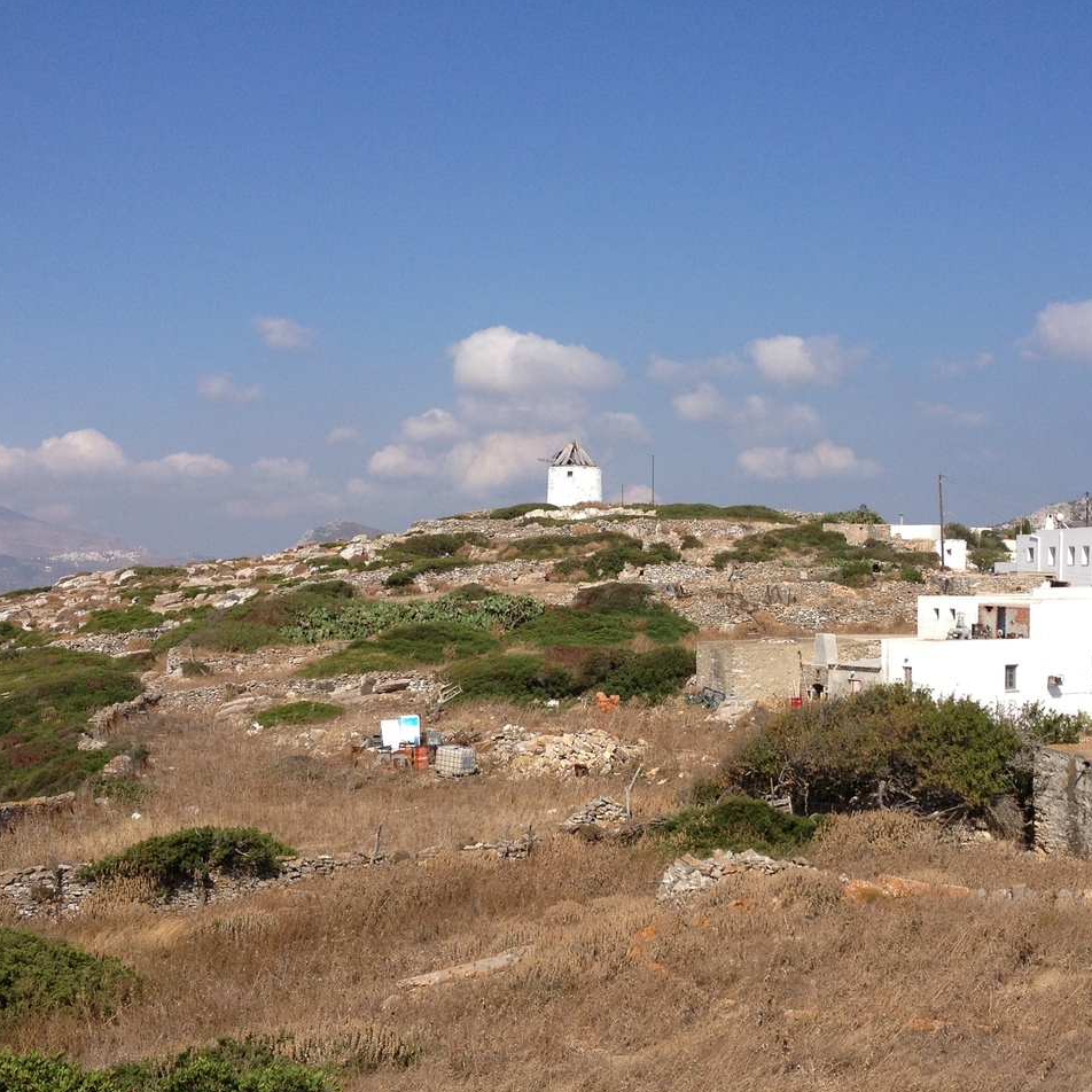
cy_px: 613
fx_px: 1856
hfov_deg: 32.7
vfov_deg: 32.8
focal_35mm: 52
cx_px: 673
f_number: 2.4
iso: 50
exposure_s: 1/2045
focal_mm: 4.28
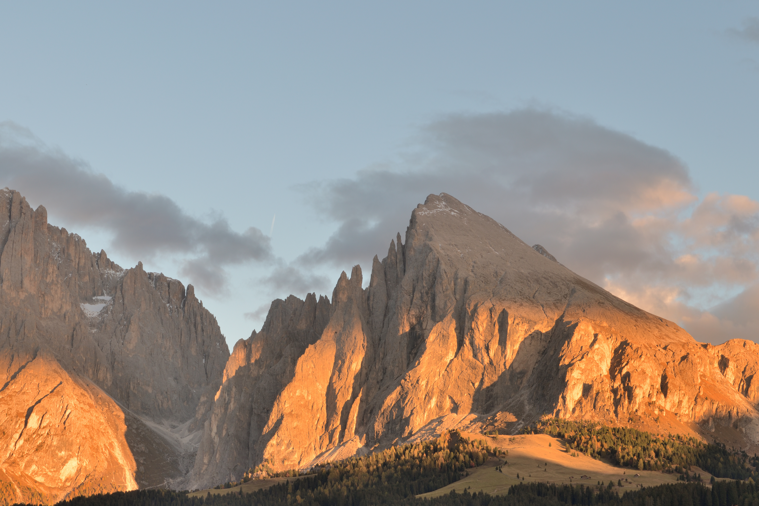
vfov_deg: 20.2
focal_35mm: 67
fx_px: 1413
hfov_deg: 30.0
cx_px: 295
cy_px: 362
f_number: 11
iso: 100
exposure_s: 1/20
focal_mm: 45
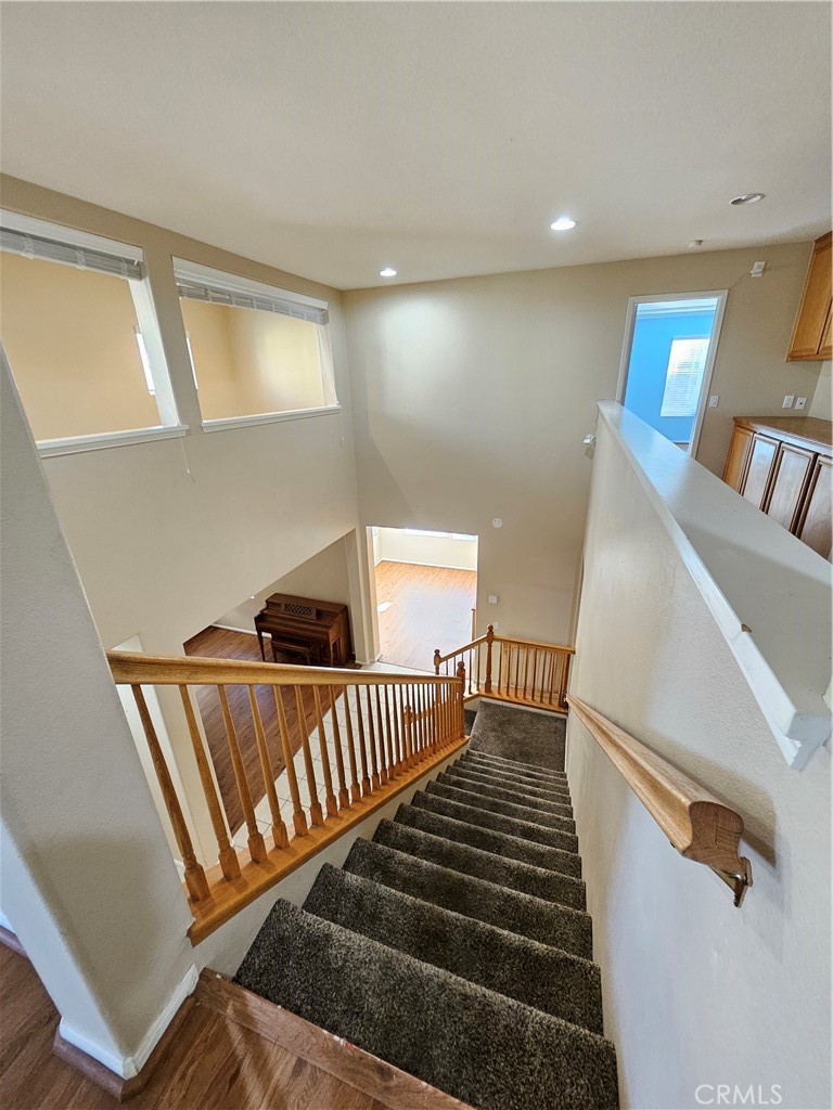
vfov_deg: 106.2
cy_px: 555
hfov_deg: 89.9
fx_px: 417
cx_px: 416
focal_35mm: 13
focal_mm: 1.74
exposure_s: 1/30
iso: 320
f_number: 2.2
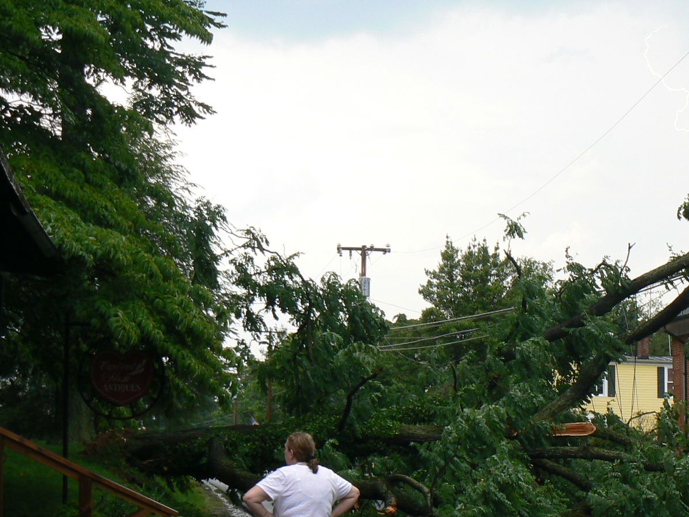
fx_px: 1154
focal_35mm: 58
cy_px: 365
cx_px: 549
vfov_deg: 25.0
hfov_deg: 32.3
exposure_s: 1/200
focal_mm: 6
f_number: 5.6
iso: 80
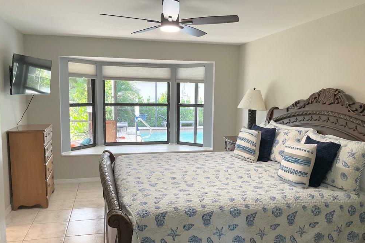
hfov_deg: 60.3
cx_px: 180
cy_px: 128
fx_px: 314
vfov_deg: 42.3
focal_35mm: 31
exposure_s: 1/60
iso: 64
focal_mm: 3
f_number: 1.8
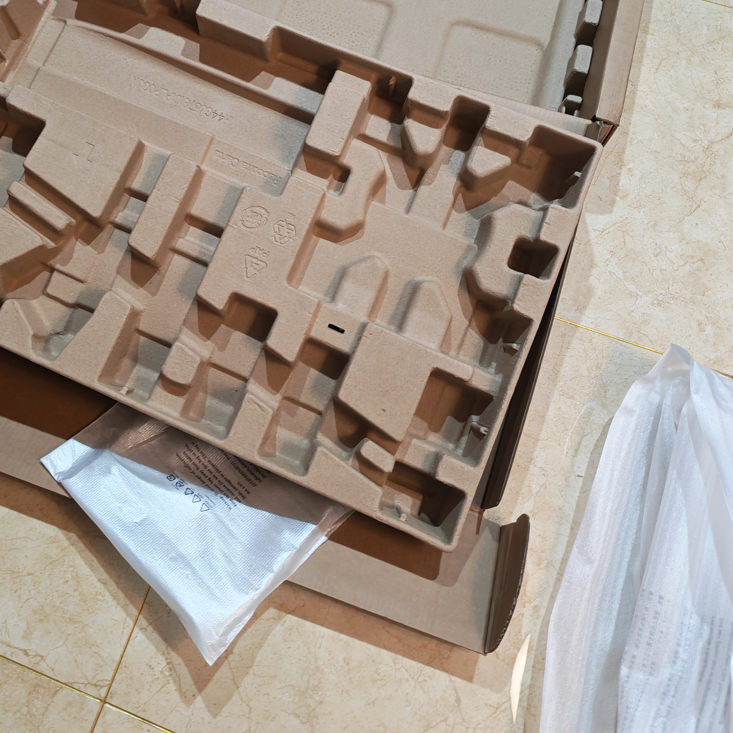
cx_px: 277
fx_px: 862
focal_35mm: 36
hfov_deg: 45.7
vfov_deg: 44.5
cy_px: 180
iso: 1000
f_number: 1.95
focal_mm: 6.67
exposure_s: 1/25
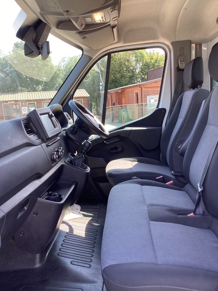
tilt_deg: -9.7
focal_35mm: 31
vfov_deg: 58.3
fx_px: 260
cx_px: 109
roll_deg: +3.0
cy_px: 146
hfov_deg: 45.5
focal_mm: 3.3
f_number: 2.4
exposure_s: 1/120
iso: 50
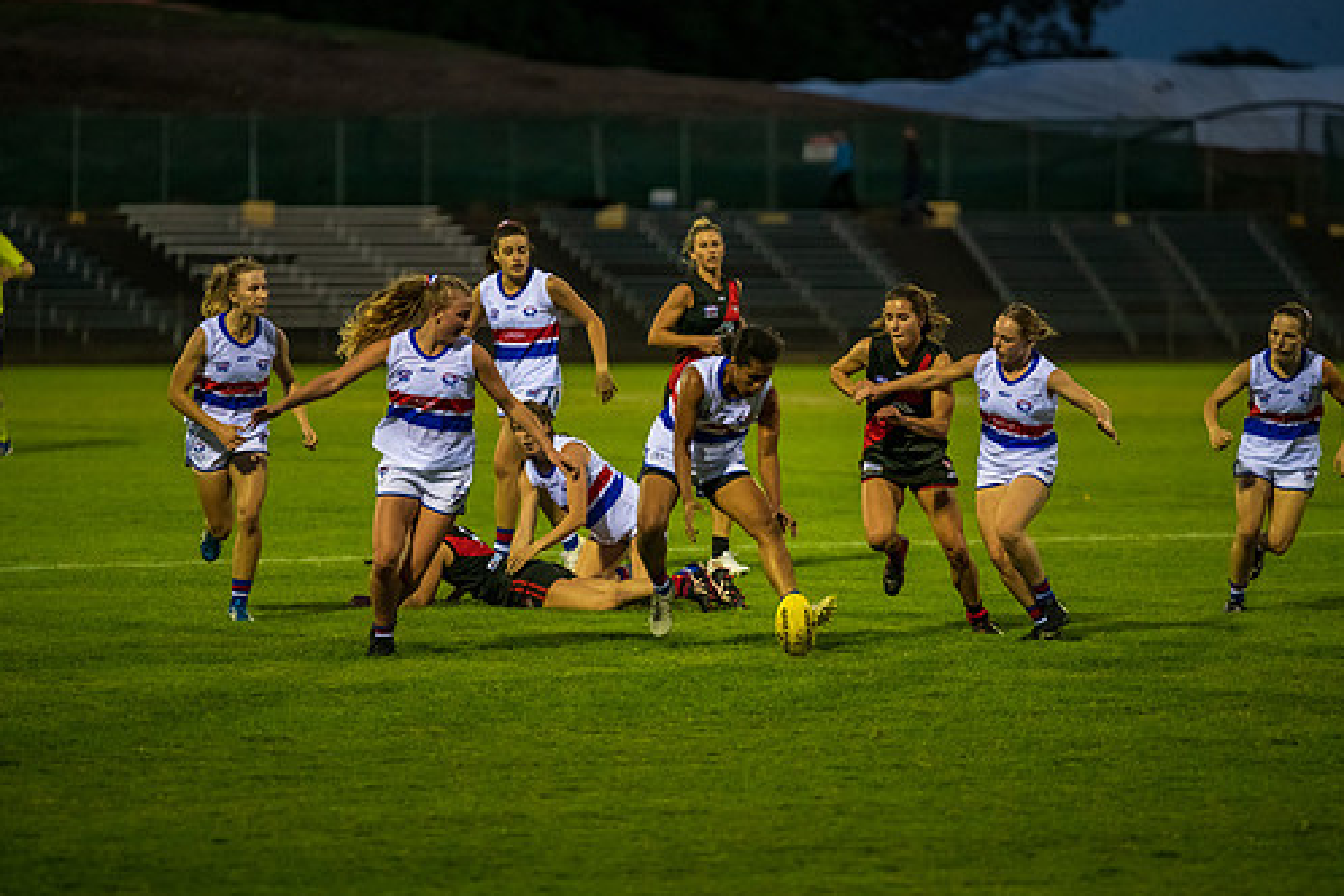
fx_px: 8847
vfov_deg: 5.8
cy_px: 466
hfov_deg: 8.7
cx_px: 691
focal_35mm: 237
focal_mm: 200
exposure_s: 1/800
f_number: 2.8
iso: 3200
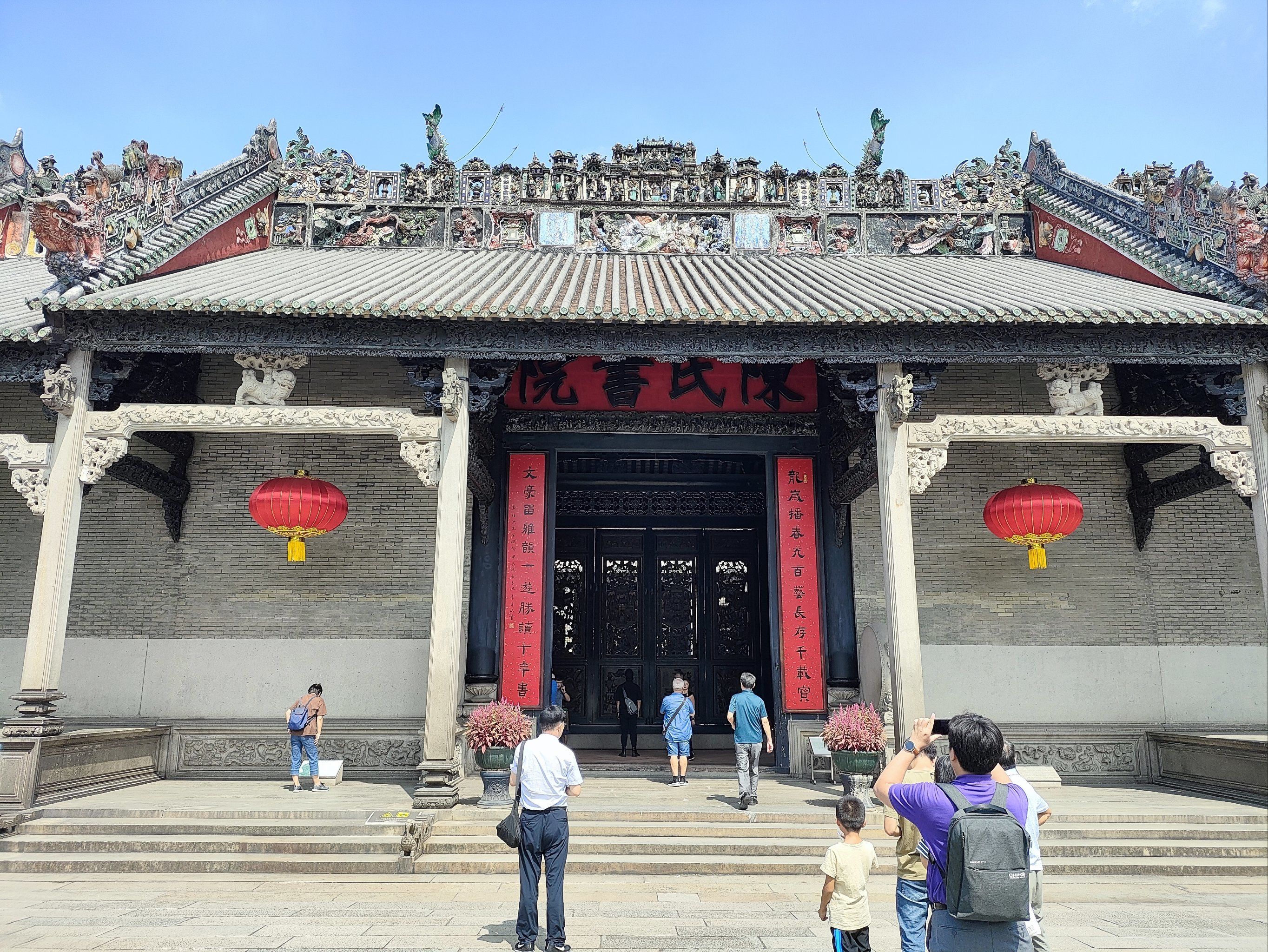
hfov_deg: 69.4
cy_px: 476
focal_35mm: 25
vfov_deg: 54.9
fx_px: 916
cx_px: 634
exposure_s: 1/1111
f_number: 1.79
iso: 50
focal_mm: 4.71
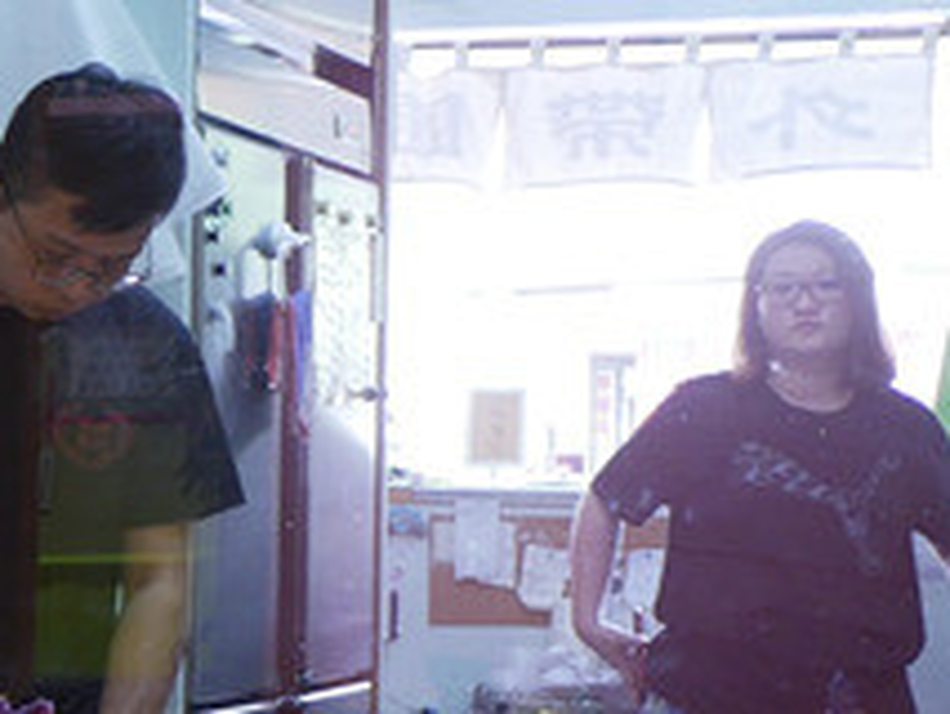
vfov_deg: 10.5
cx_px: -1169
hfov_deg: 11.9
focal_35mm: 141
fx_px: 3872
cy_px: 460
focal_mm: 15
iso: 250
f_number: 1.7
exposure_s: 1/60
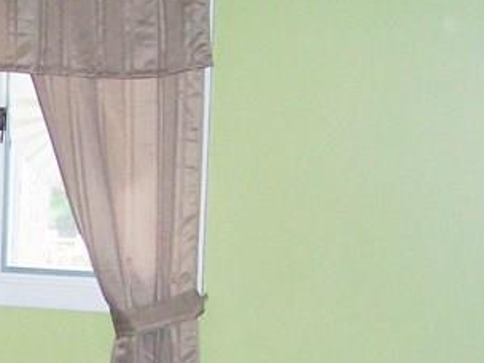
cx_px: -250
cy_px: 322
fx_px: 1790
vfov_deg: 11.5
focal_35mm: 128
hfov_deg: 14.3
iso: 160
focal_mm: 6.3
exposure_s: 1/60
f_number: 2.8
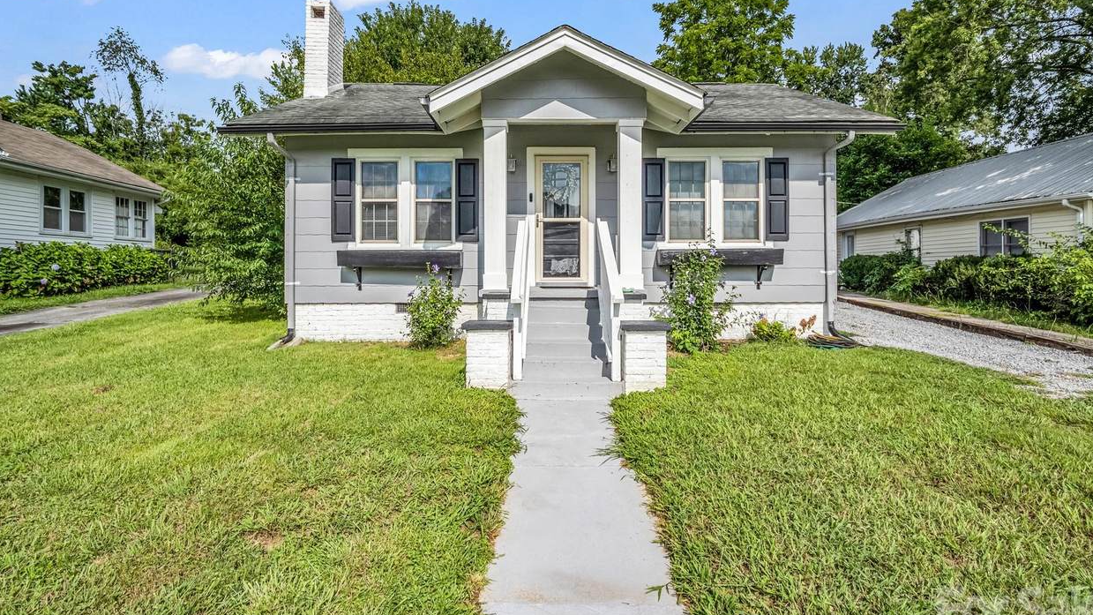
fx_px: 522
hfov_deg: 92.7
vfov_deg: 60.8
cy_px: 272
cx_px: 548
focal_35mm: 18
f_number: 3.2
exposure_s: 1/8000
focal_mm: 8
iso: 400
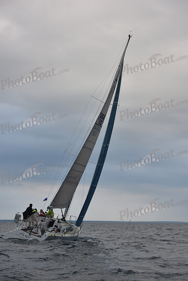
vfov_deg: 28.8
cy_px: 140
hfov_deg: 19.5
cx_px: 94
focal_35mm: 70
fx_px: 548
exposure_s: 1/640
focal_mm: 70
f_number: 6.3
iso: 500
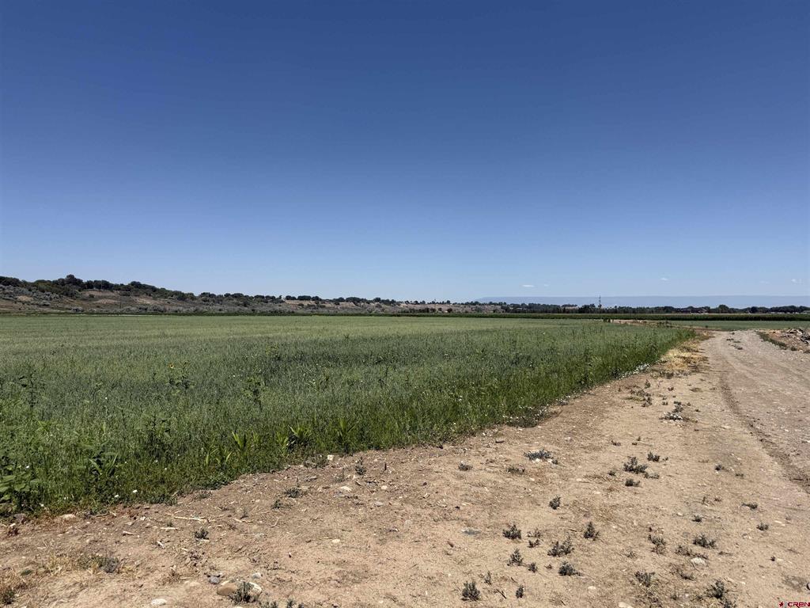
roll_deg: -0.2
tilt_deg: +0.3
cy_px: 304
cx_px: 405
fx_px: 562
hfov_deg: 71.6
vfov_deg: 56.8
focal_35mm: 24
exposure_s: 1/8130
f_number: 1.78
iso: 80
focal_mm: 6.76
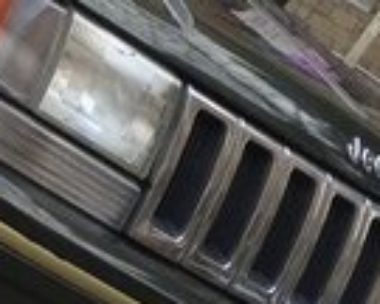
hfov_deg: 12.6
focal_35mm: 138
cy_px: -207
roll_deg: -31.9
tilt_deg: -4.2
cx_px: -324
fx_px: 1552
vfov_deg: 10.6
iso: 32
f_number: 2.2
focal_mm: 4.15
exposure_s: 1/128
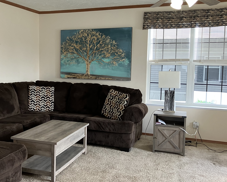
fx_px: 275
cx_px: 73
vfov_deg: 36.5
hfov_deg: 44.1
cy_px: 84
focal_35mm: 41
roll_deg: -0.5
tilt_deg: -4.5
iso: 125
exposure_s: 1/60
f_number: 1.8
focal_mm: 3.99
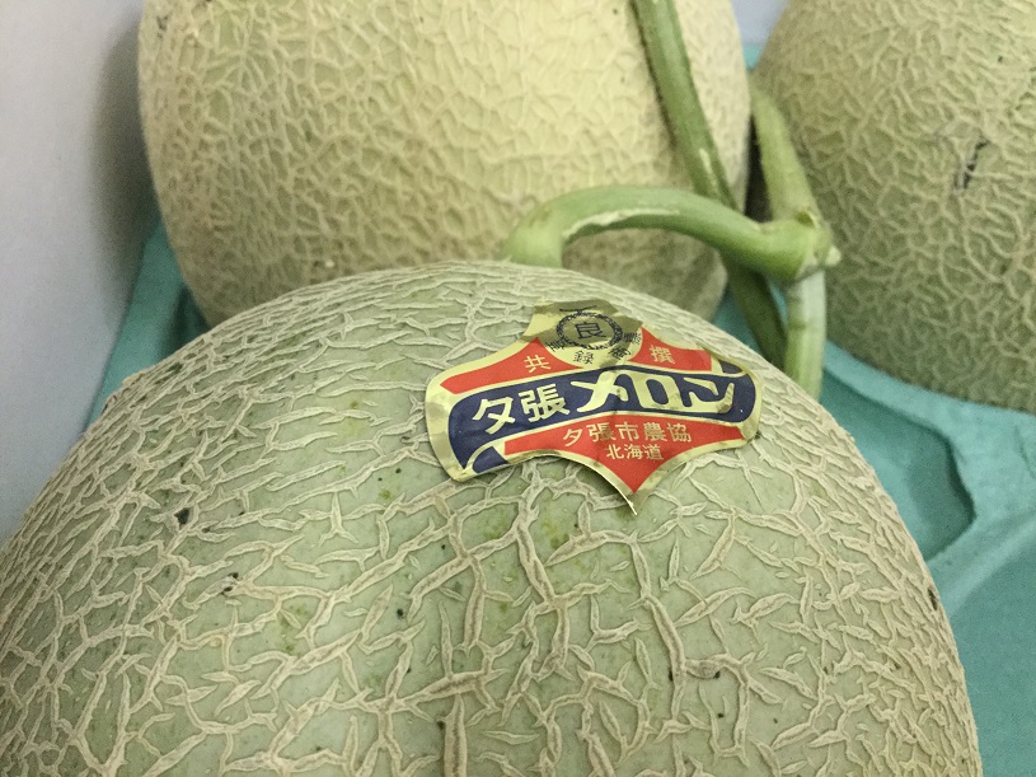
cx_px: 518
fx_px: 928
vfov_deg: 45.4
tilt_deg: -49.4
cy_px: 388
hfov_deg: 58.4
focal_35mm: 31
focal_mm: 3.3
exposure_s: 1/33
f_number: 2.4
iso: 250
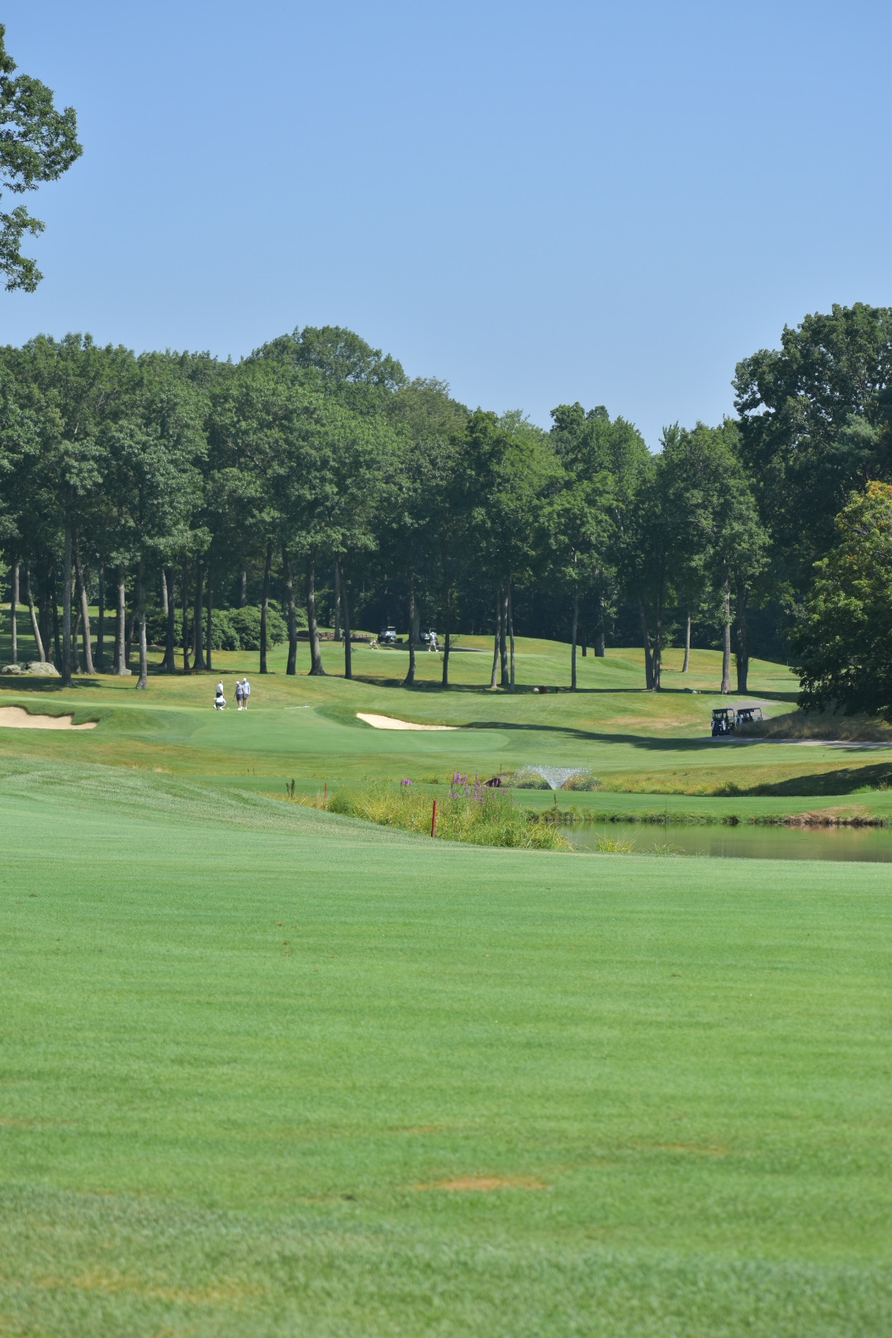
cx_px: 446
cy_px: 669
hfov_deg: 13.0
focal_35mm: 105
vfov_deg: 19.5
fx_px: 3902
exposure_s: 1/1000
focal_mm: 70
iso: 200
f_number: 5.6
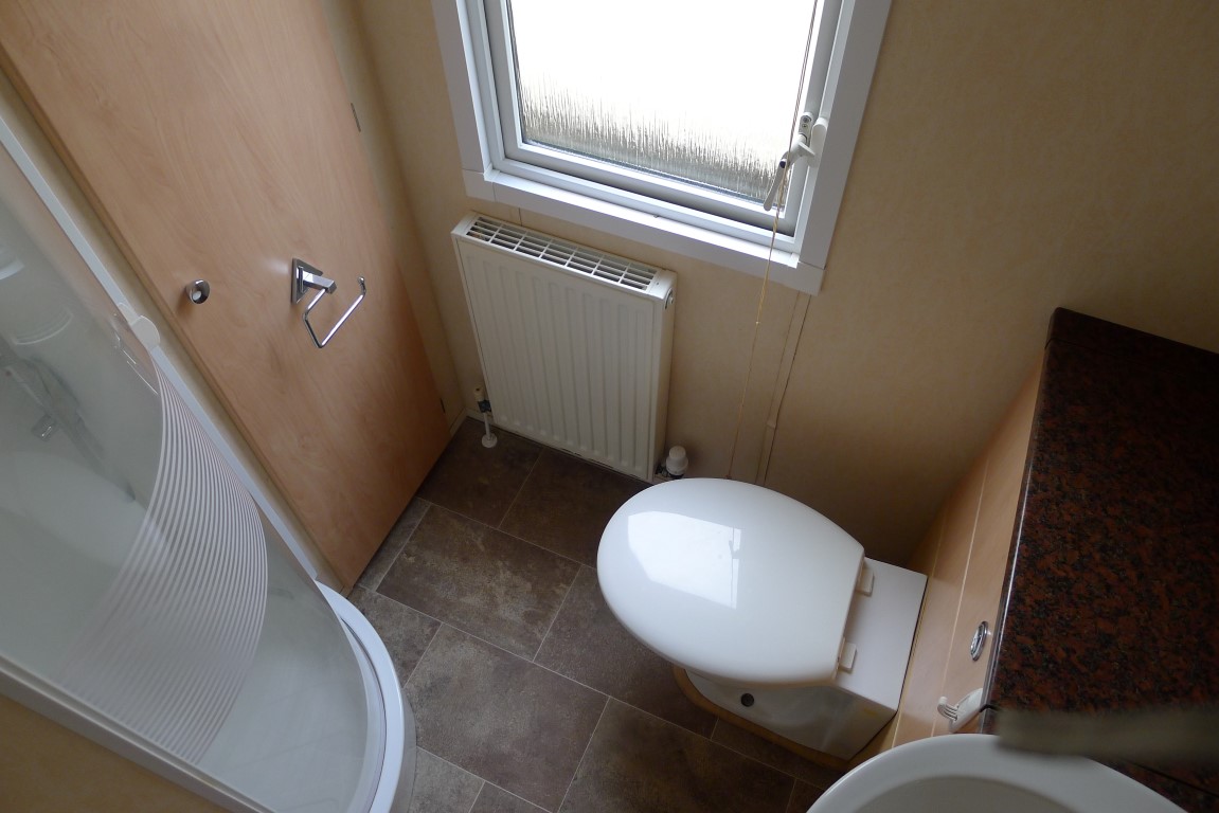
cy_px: 406
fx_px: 813
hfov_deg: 73.7
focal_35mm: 24
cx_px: 610
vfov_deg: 53.2
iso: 125
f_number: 2
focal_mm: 5.1
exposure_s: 1/60
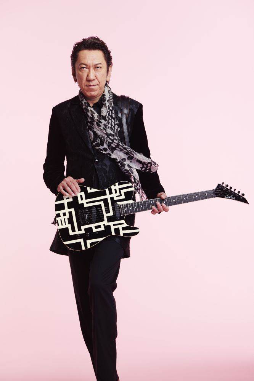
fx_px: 699
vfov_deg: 30.5
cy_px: 190
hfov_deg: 20.6
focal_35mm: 66
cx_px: 127
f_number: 8
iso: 160
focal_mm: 66
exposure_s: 1/200
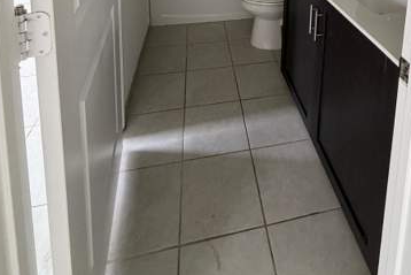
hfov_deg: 68.2
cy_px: -81
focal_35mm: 26
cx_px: 259
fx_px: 297
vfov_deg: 34.9
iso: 320
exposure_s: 1/60
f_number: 2.2
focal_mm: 2.22
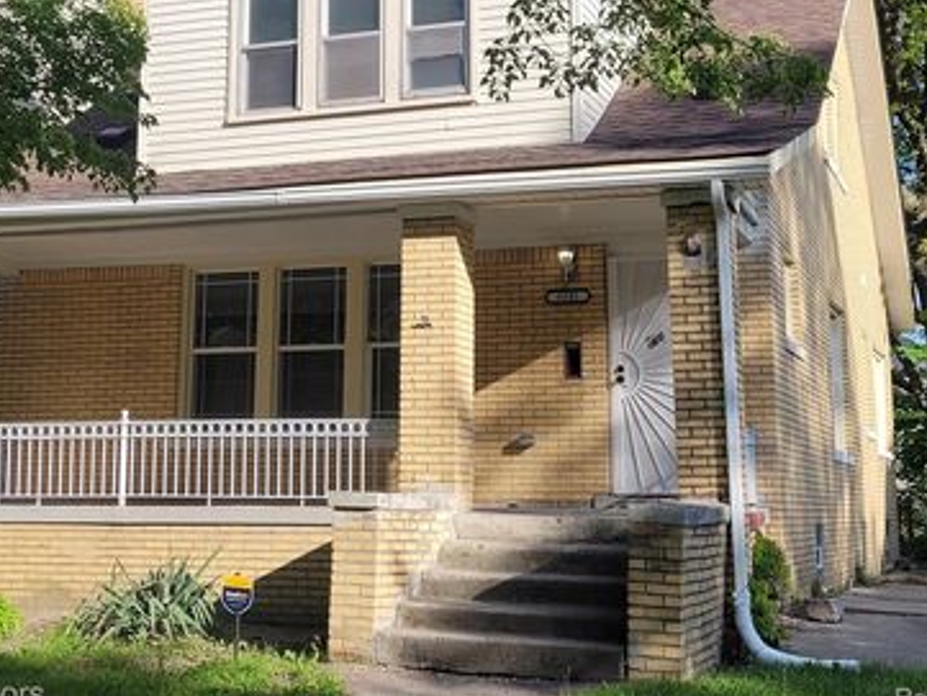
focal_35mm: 36
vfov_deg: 39.2
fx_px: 964
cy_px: 235
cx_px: 377
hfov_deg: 51.1
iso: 40
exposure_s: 1/1493
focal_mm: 5.4
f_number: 1.8
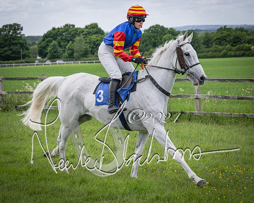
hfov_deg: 16.3
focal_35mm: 118
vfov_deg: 13.0
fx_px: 889
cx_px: 116
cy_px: 102
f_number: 4
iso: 400
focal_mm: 70
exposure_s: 1/3200
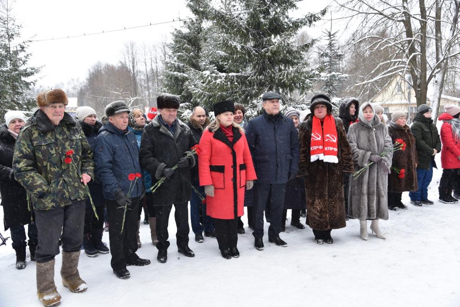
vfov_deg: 43.7
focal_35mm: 30
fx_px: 384
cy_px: 154
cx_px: 230
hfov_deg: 61.9
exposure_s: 1/100
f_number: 5
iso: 400
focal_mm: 30
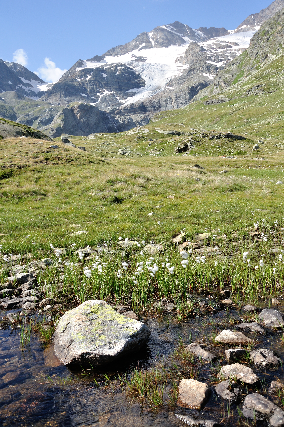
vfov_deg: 51.3
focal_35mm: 38
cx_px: 142
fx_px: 445
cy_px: 214
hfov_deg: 35.4
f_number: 8
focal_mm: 25
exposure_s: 1/400
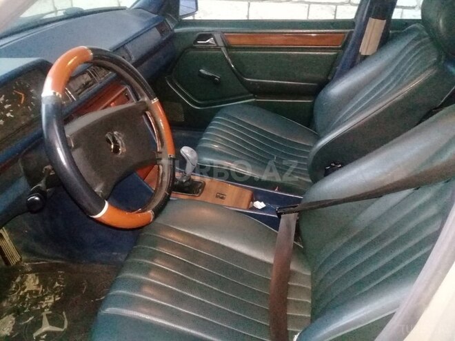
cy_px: 170
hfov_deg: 58.4
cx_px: 228
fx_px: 407
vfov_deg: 45.4
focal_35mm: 31
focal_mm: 3.3
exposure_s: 1/17
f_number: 2.2
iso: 800
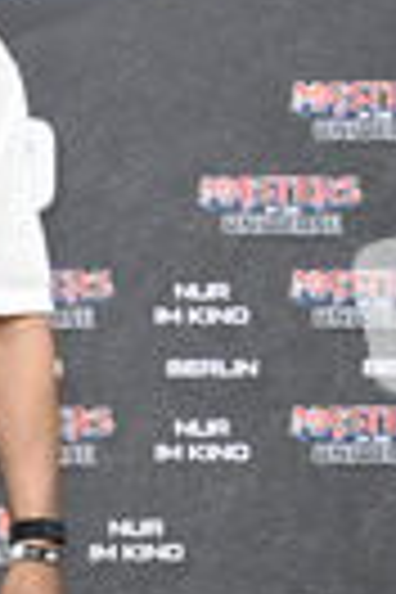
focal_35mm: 258
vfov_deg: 8.0
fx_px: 4257
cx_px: -184
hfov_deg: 5.3
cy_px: 513
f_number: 6.3
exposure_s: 1/250
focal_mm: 85
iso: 200
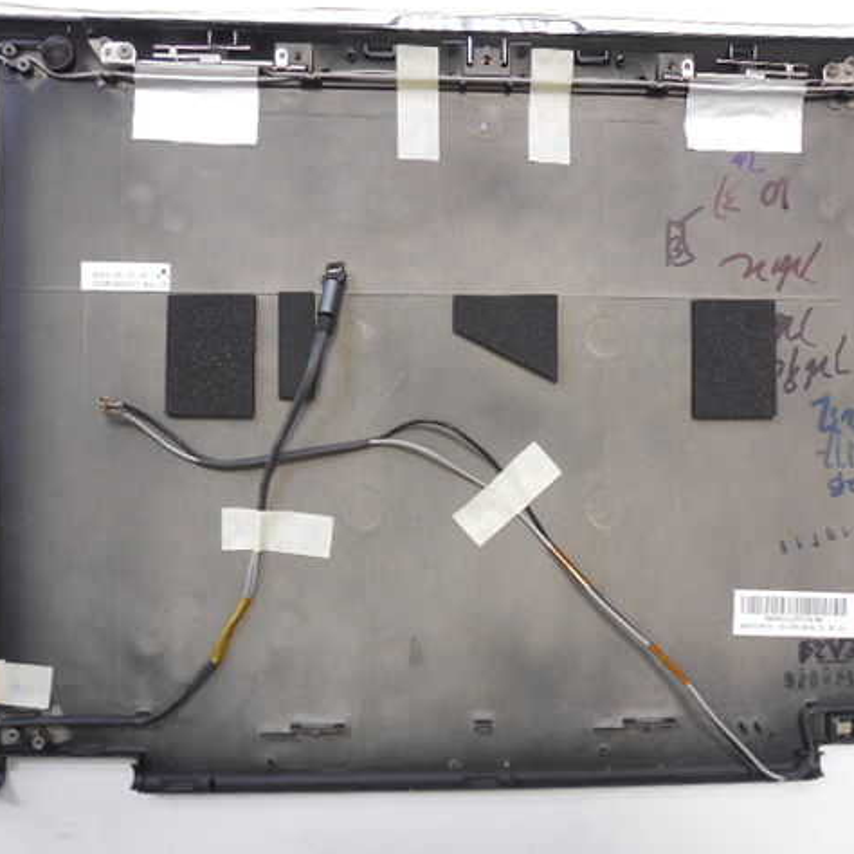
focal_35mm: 31
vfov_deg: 52.5
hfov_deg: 52.5
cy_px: 425
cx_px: 467
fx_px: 865
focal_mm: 4.6
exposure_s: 1/15
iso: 400
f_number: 3.5
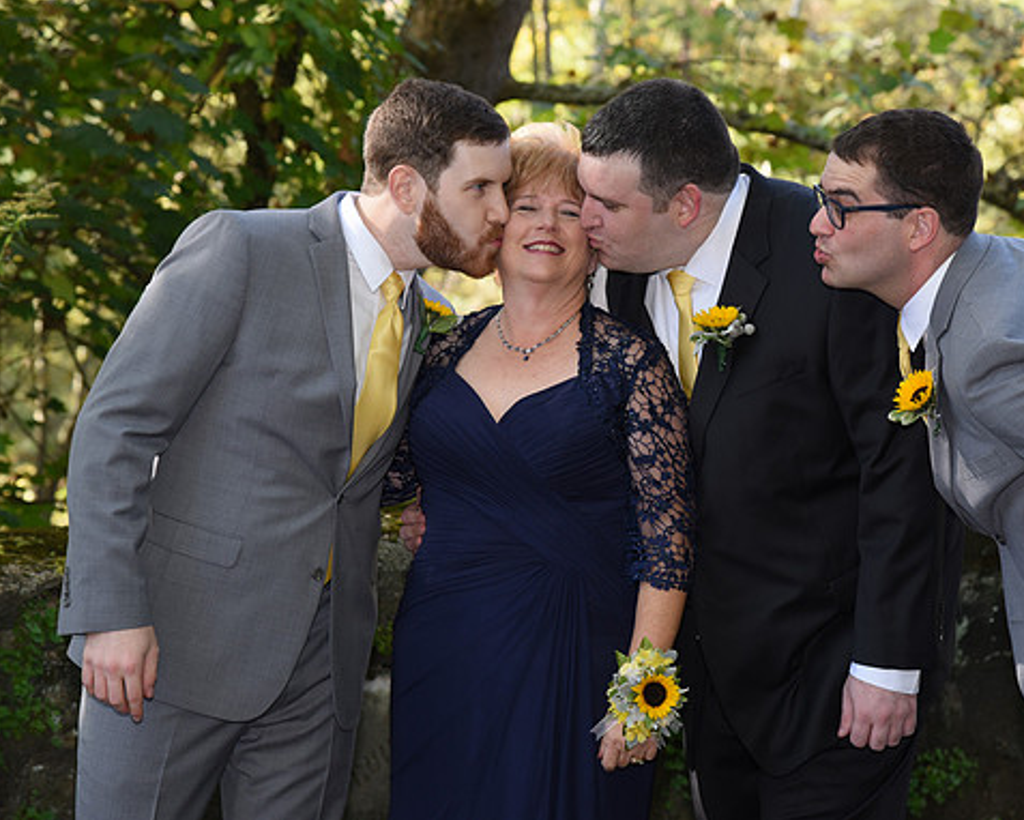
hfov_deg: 18.3
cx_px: 588
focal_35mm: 105
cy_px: 409
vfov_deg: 14.7
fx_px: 3183
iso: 640
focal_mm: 92
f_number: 5.6
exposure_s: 1/200
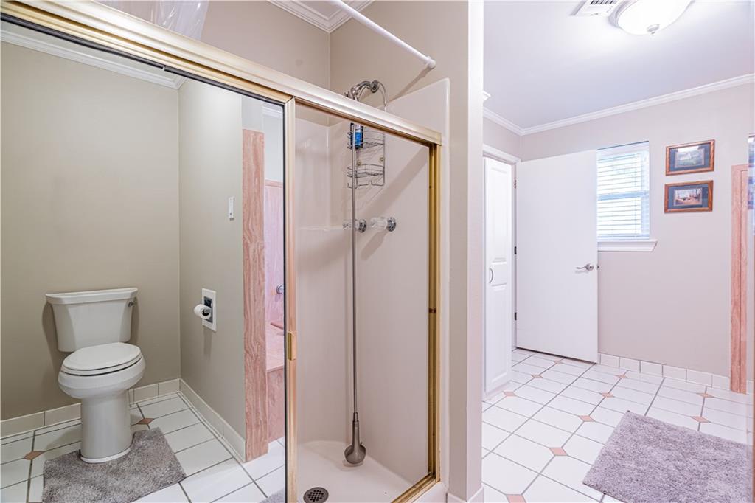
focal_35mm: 16
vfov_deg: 73.7
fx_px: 335
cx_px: 378
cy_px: 252
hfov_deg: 96.8
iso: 50
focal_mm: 16
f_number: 8
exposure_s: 1/2
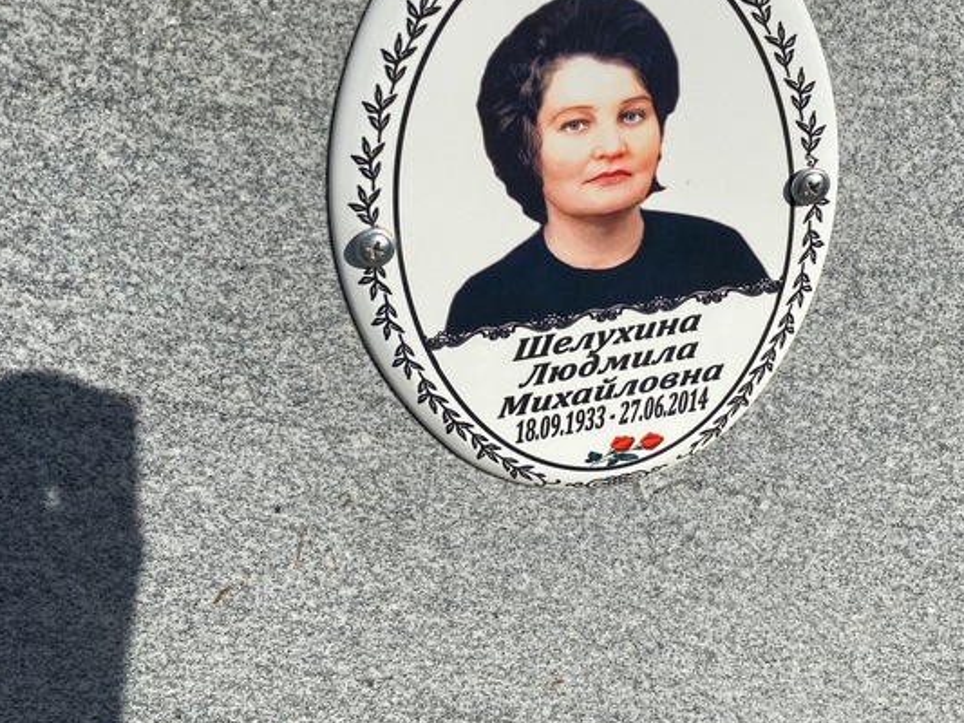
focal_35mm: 39
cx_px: 530
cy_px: 244
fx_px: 1086
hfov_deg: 47.8
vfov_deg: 36.5
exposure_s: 1/5236
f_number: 1.8
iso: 32
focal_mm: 4.25
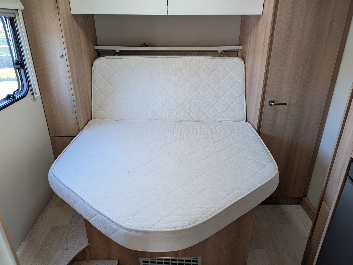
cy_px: 132
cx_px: 176
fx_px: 245
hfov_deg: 71.6
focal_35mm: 24
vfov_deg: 56.8
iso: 24
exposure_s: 1/23.8
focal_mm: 6.9
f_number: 1.68
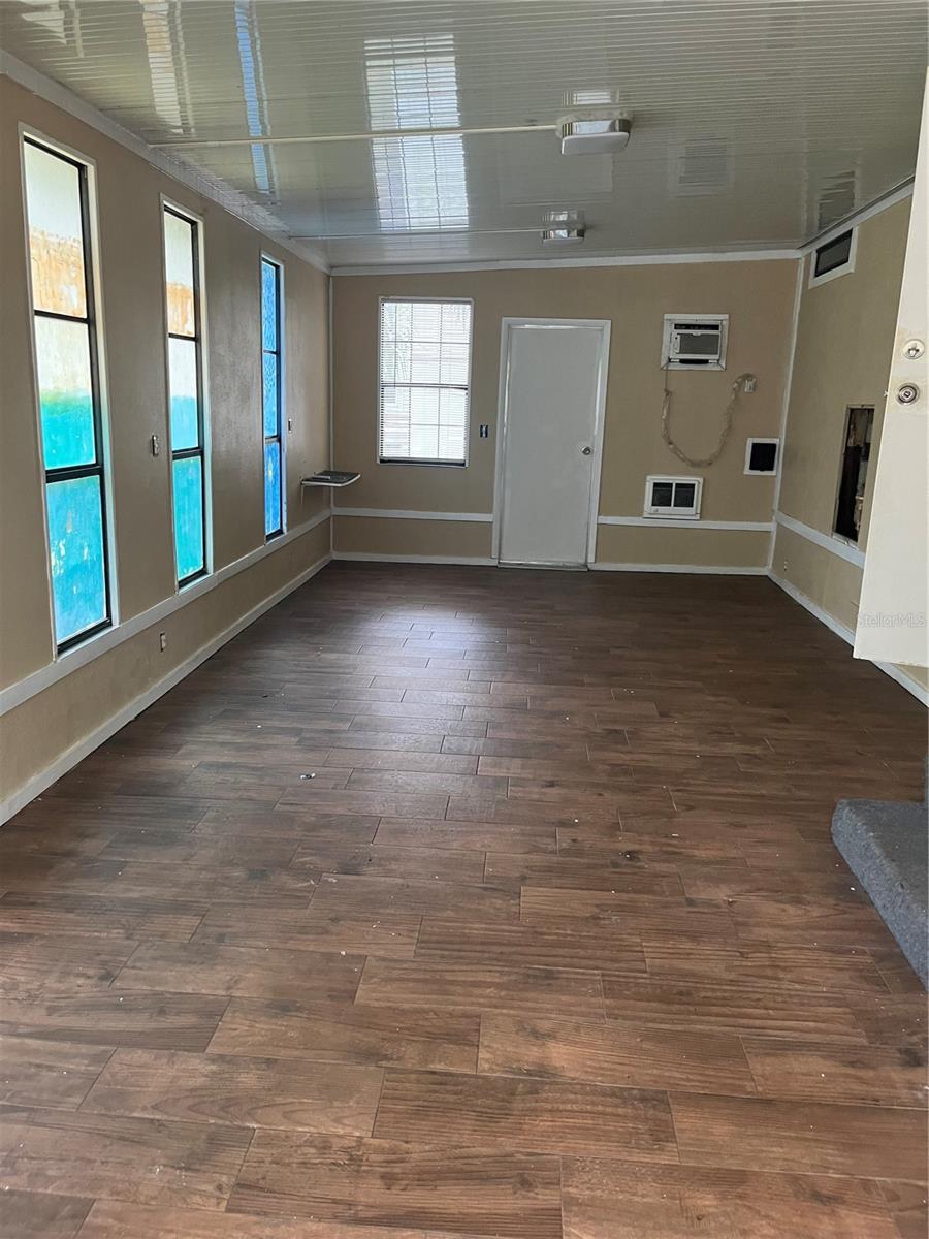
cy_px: 620
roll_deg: -3.1
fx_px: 930
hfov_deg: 53.1
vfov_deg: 67.3
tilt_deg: -10.8
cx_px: 464
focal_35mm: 26
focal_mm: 5.1
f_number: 1.6
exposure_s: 1/60
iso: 200
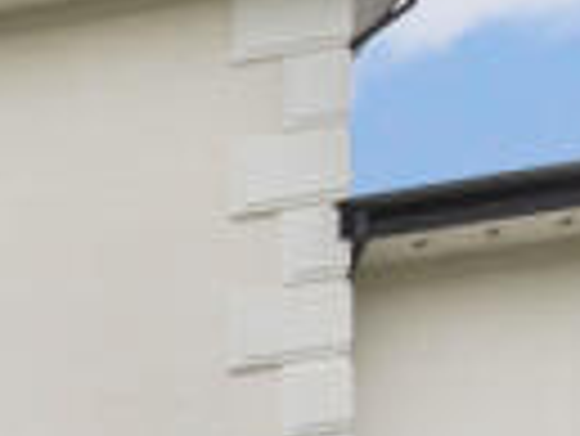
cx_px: -1623
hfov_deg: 8.7
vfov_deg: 10.7
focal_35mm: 107
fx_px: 1794
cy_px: 1198
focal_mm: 14
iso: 200
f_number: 10
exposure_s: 1/80
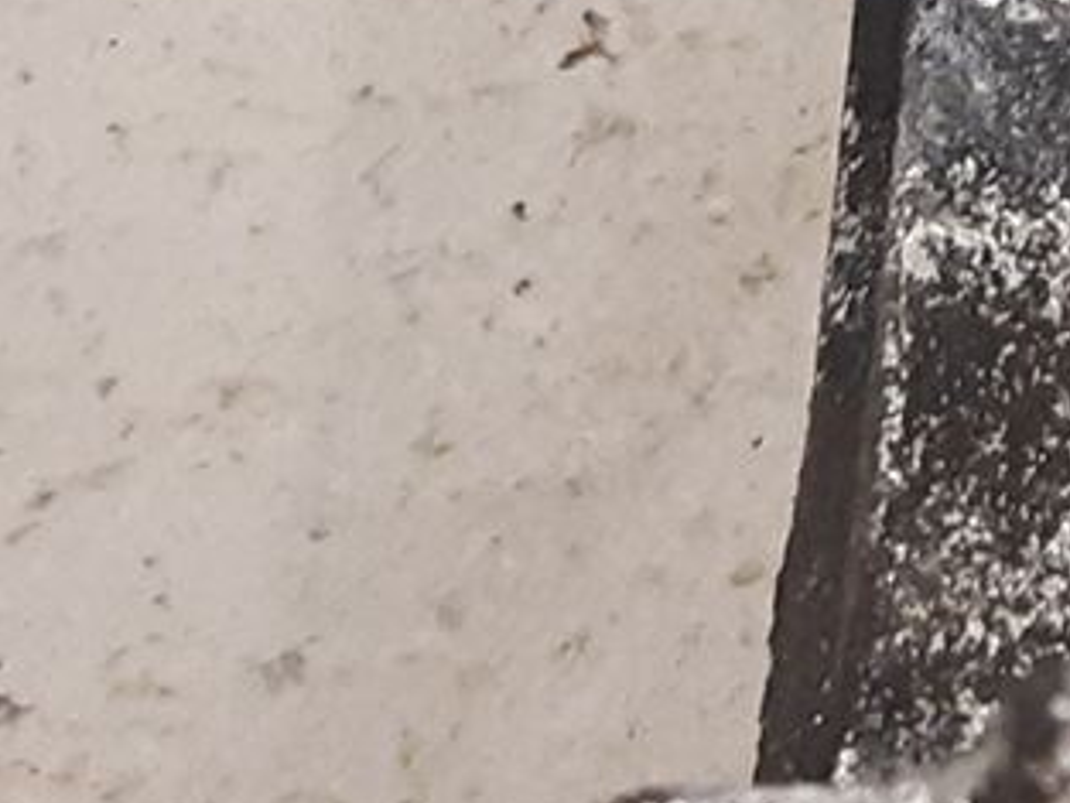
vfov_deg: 8.6
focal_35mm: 170
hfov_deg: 11.1
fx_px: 5257
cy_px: -270
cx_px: 1637
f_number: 1.7
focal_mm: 3.93
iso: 250
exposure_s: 1/50
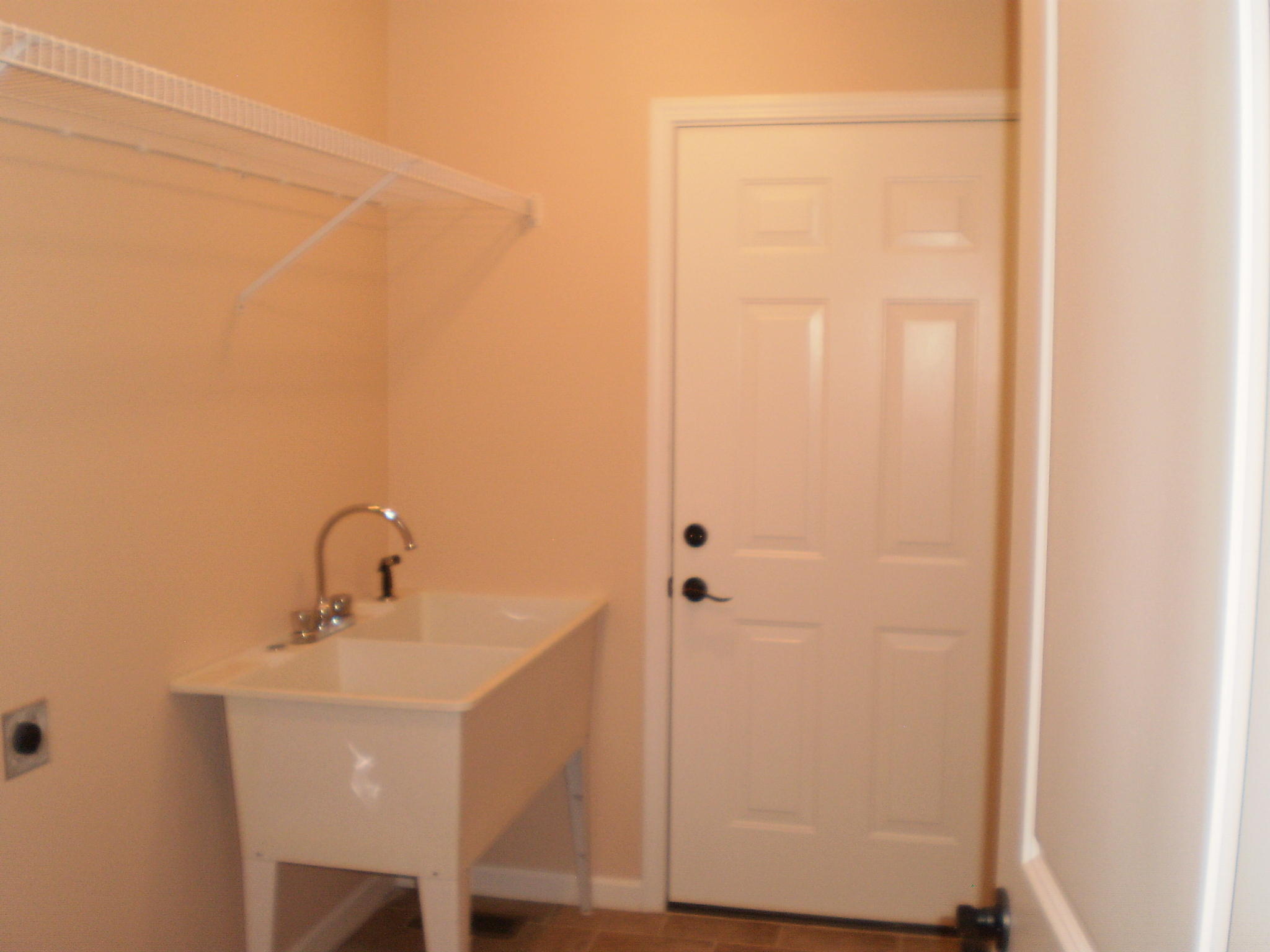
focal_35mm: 36
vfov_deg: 39.7
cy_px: 476
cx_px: 635
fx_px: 1321
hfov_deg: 51.4
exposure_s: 1/30
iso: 125
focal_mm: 6.3
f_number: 3.1
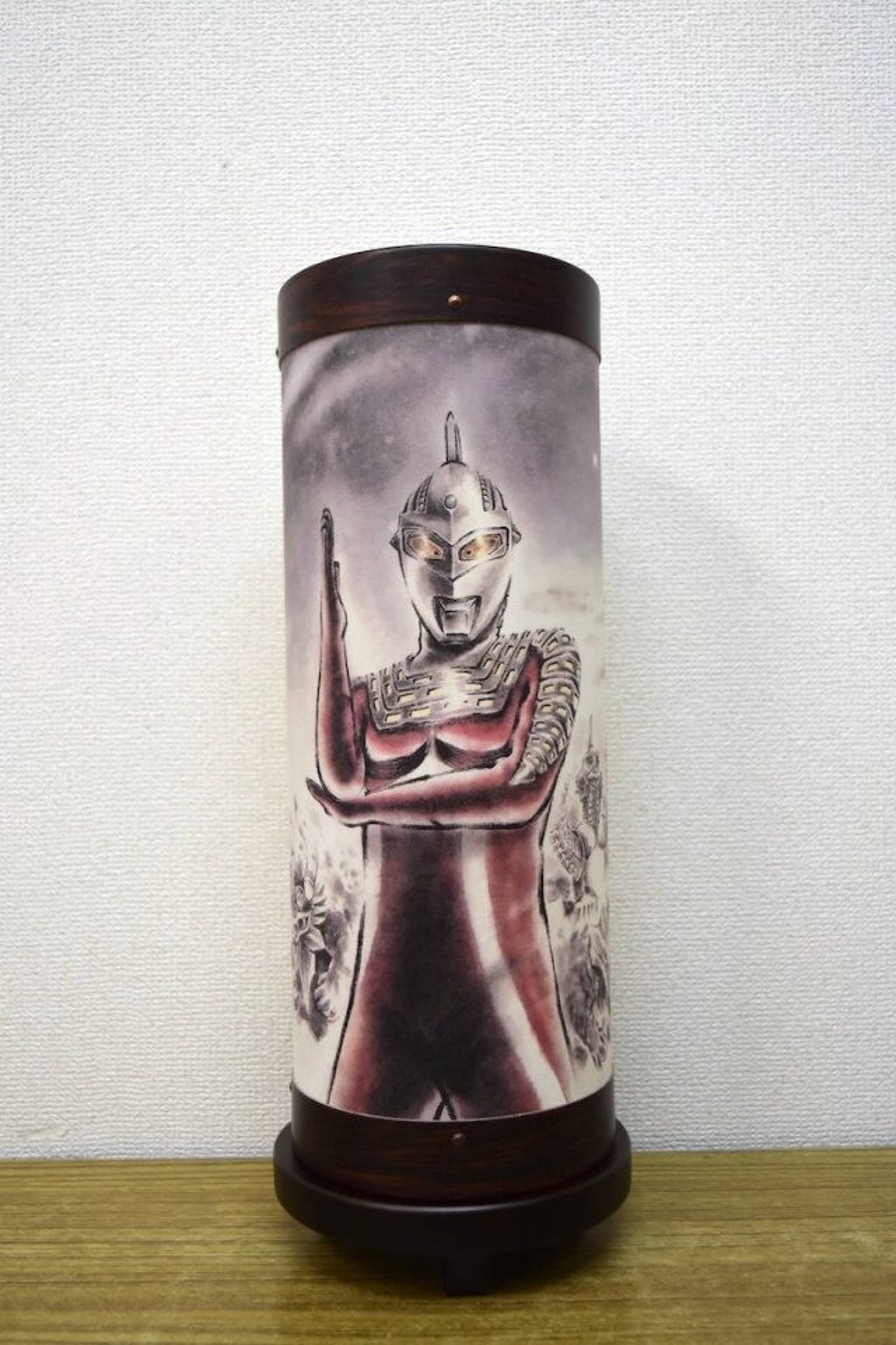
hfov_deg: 38.4
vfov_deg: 55.1
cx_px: 448
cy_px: 672
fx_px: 1288
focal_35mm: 34
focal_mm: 23
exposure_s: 1/125
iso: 800
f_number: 4
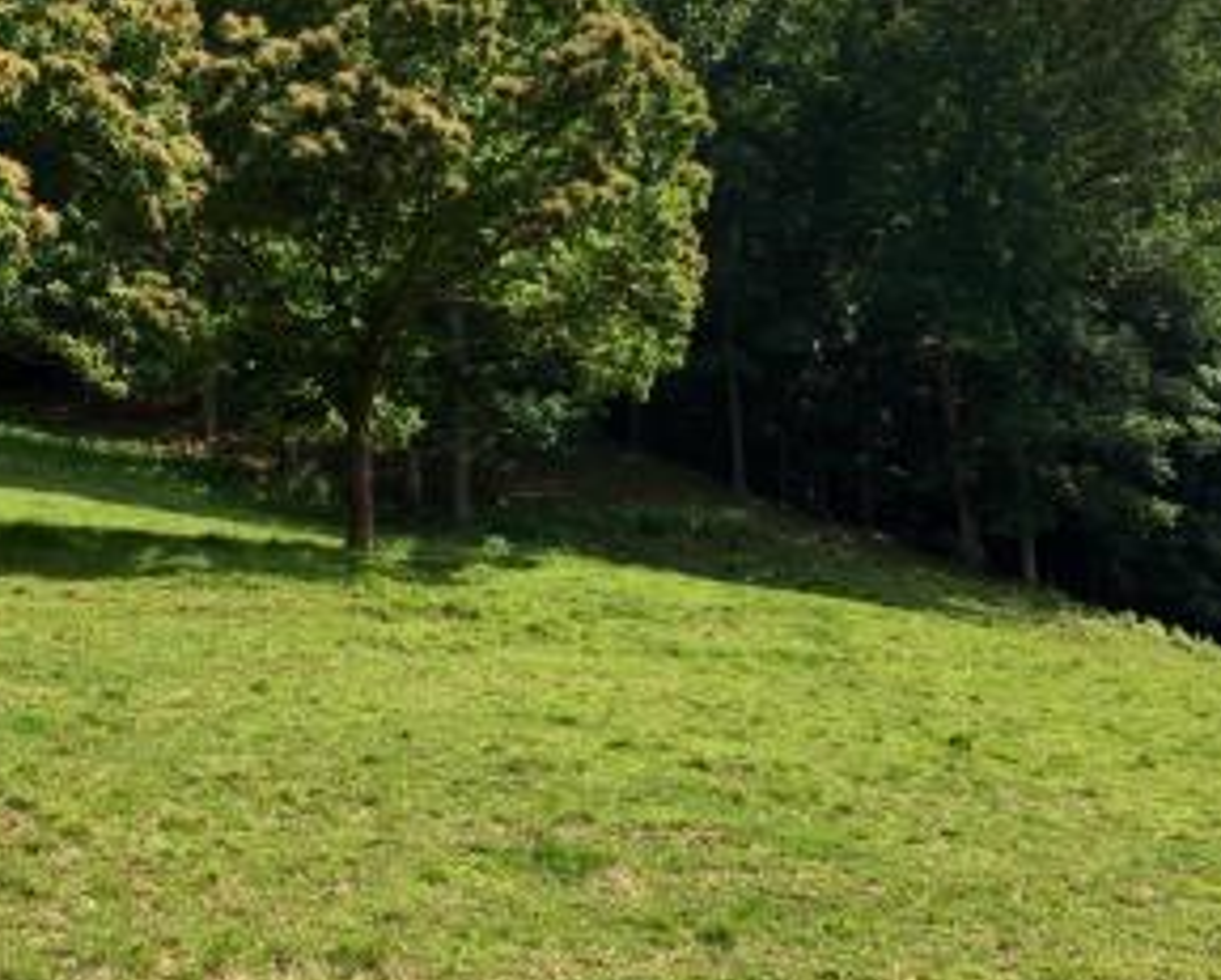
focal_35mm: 57
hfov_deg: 32.5
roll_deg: +1.9
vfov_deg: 26.7
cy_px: 445
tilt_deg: +15.7
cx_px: 348
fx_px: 2062
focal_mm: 4.15
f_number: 2.2
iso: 32
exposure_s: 1/1522
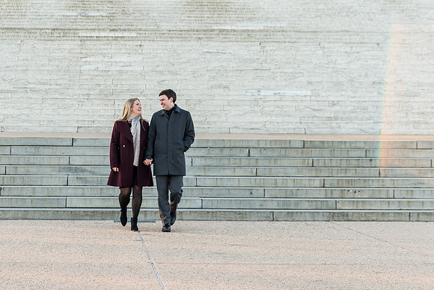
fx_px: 1471
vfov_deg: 11.2
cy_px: 68
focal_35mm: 122
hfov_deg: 16.7
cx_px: 140
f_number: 2.8
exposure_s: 1/125
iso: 100
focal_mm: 70
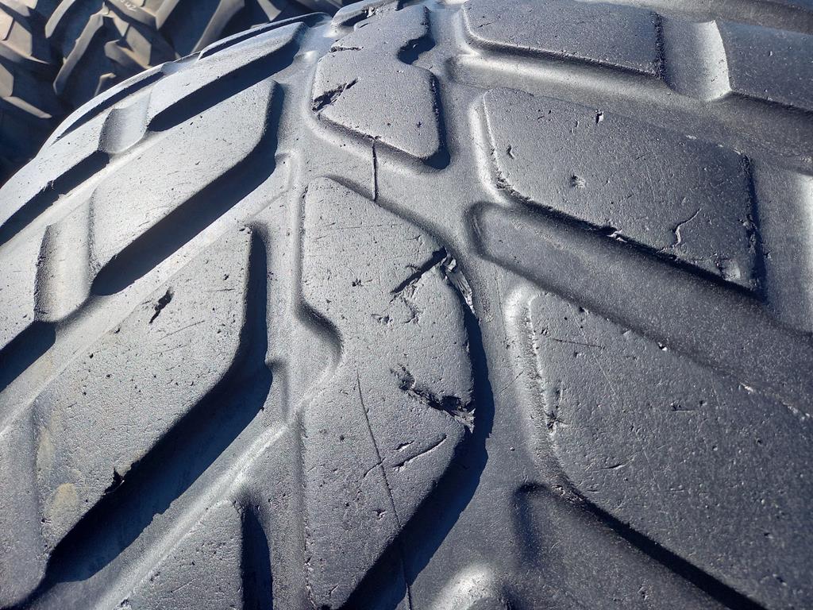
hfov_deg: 69.4
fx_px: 587
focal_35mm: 25
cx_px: 406
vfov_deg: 54.9
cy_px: 305
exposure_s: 1/481
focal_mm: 4.65
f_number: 1.8
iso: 50
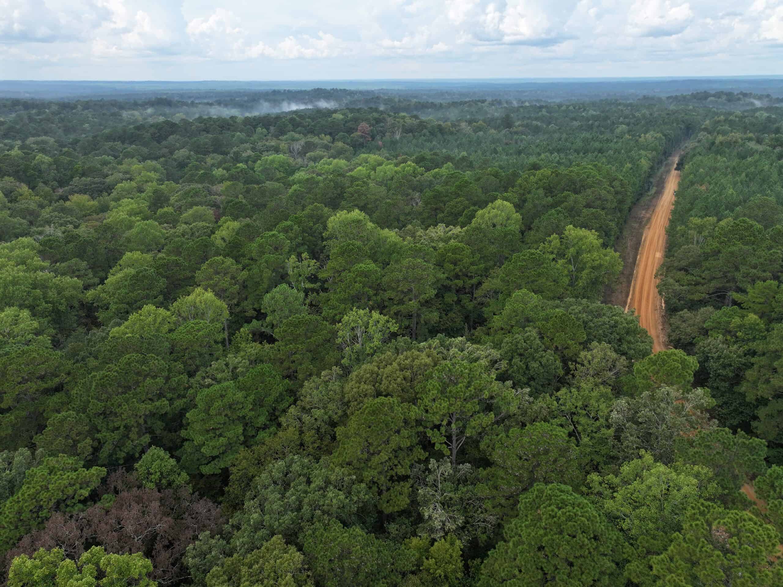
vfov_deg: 56.8
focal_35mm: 24
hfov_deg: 71.6
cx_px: 392
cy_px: 294
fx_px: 543
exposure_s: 1/1600
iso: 280
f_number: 2.8
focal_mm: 12.29
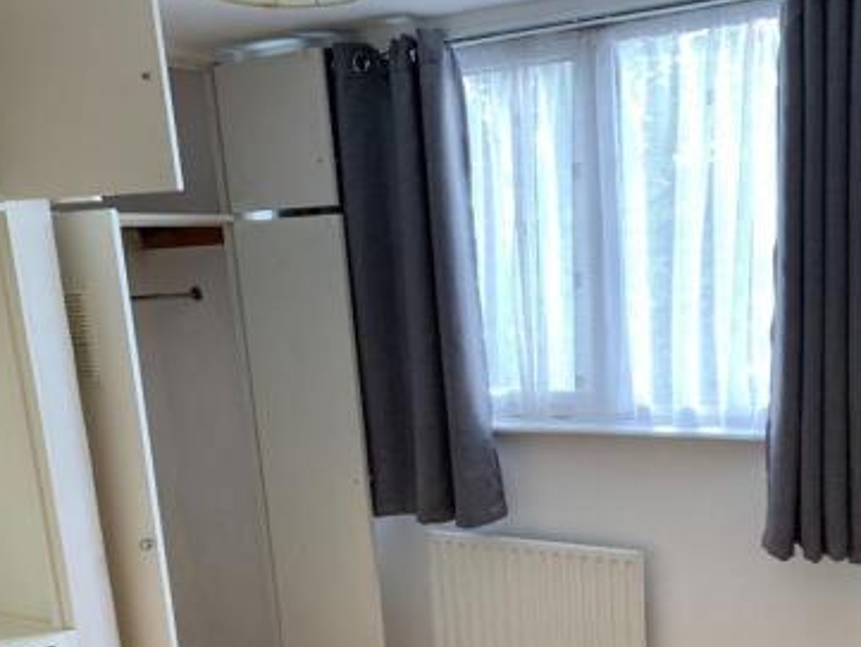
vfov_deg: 33.4
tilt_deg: -13.8
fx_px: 1045
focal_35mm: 42
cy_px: 512
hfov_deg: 43.6
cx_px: 624
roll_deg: +2.9
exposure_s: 1/95
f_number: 1.8
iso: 100
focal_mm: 4.25
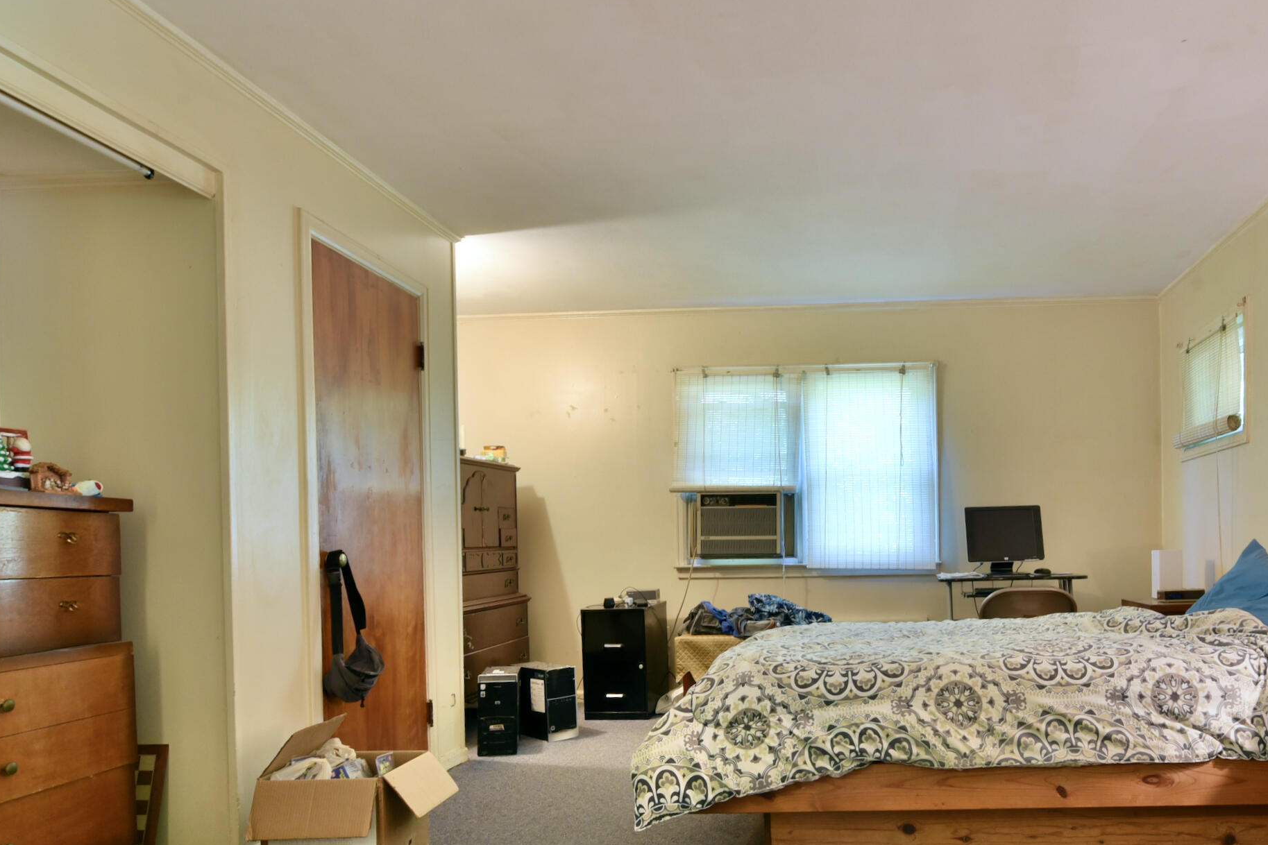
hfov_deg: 73.0
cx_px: 879
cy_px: 566
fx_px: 810
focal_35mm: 23
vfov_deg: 54.0
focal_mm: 14
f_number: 11
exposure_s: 1/1.3
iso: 800
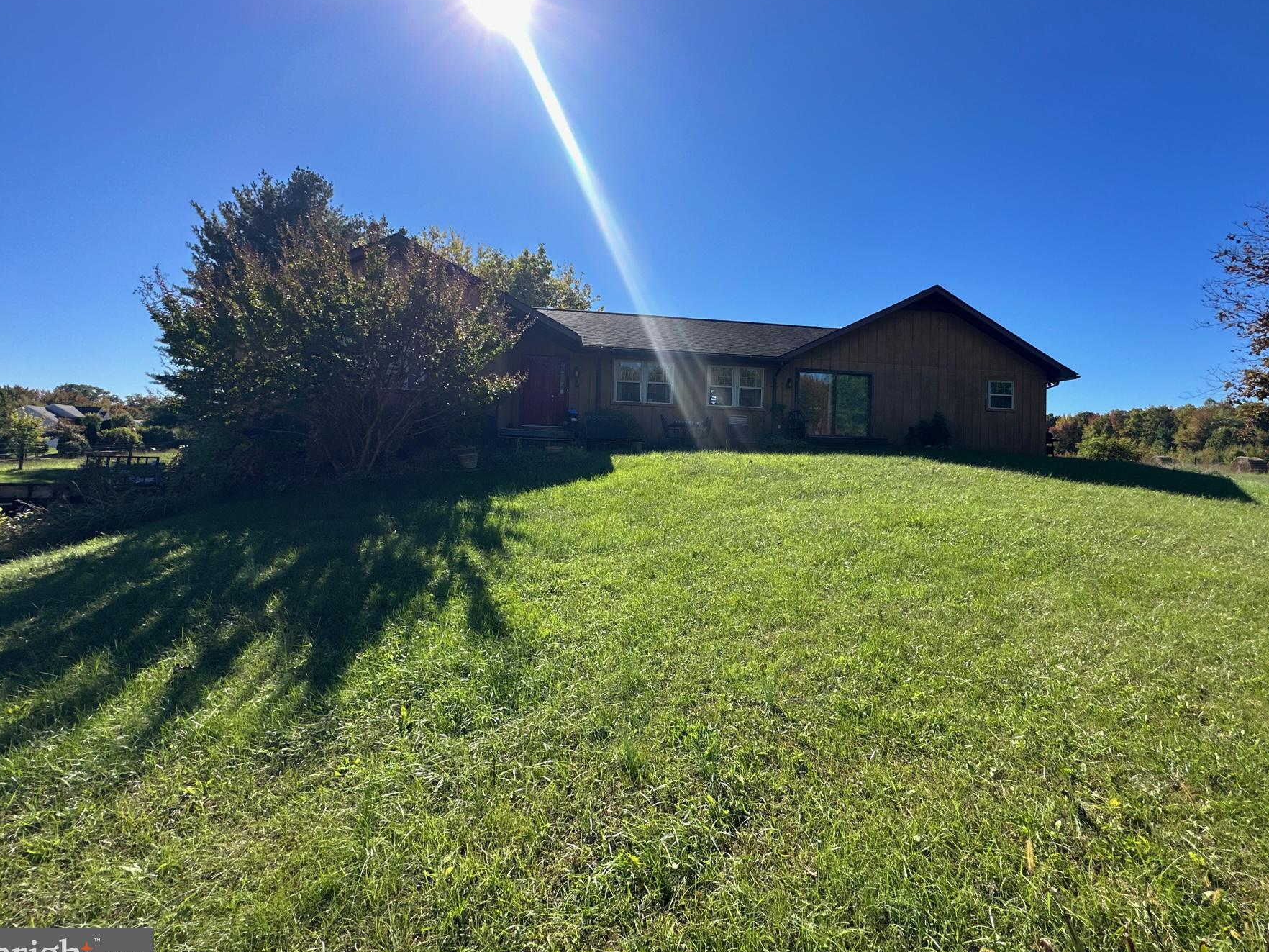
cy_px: 442
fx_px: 587
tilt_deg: +1.8
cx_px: 702
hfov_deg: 94.1
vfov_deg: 78.0
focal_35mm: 16
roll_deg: -2.0
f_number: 2.2
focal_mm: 2.22
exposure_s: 1/1618
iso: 50
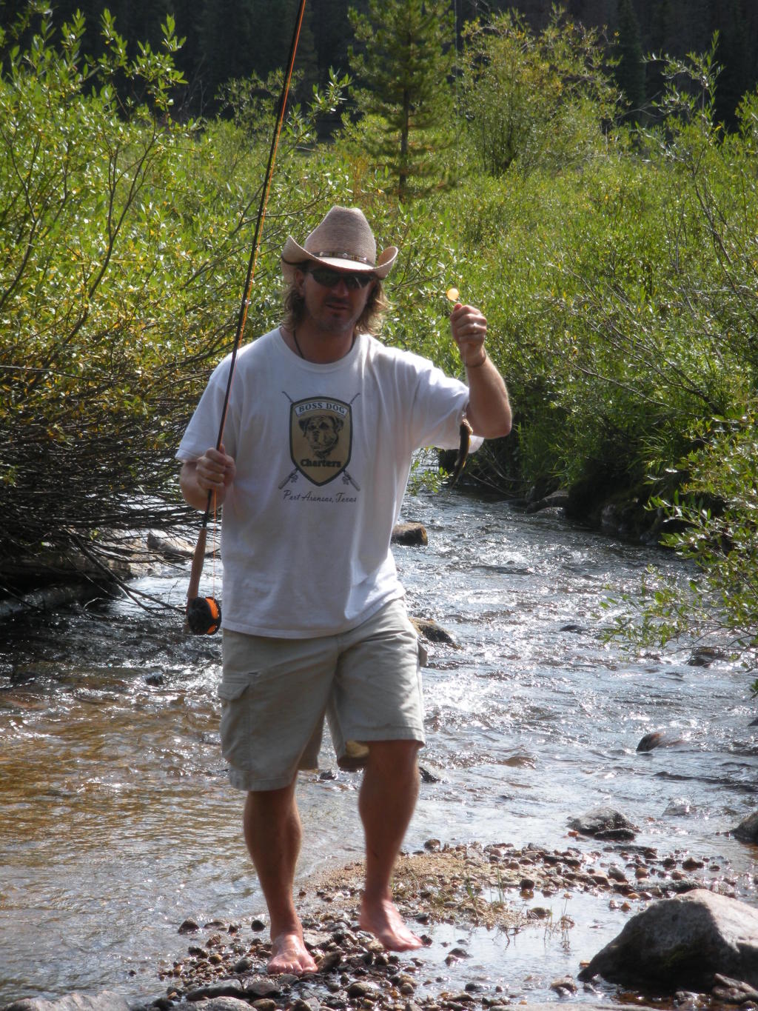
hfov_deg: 10.0
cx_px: 379
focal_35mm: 149
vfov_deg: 13.3
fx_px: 4350
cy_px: 506
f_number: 5.4
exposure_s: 1/144
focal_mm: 26
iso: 64
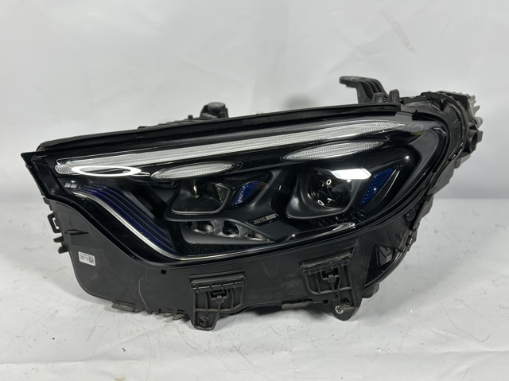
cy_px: 190
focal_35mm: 48
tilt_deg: -26.0
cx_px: 254
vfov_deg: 30.2
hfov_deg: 39.7
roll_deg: -0.4
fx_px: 705
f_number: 1.78
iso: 125
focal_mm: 6.86
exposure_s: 1/100
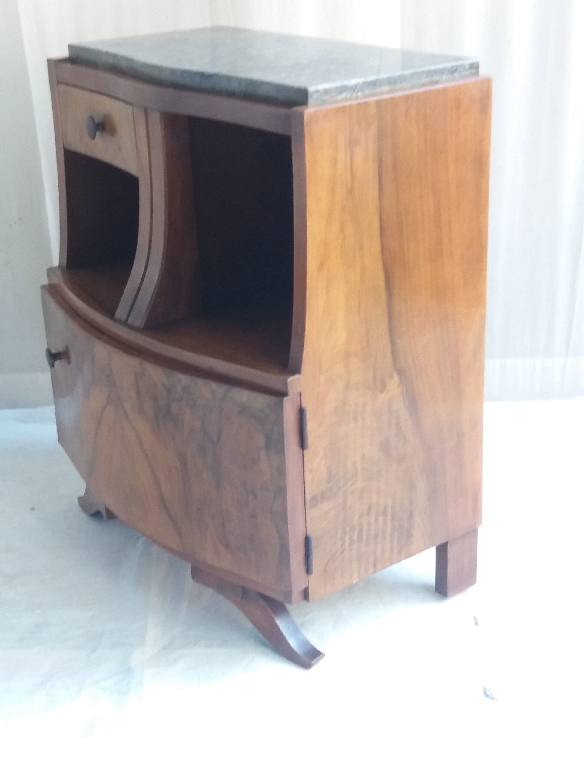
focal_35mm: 28
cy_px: 390
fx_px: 630
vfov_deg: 63.4
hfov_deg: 49.7
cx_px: 292
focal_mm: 3.7
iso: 64
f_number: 1.9
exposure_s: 1/50
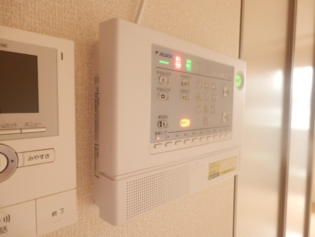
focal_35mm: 24
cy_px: 118
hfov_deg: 71.6
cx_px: 158
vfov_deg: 56.8
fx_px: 218
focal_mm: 4.2
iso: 500
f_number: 3
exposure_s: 1/30
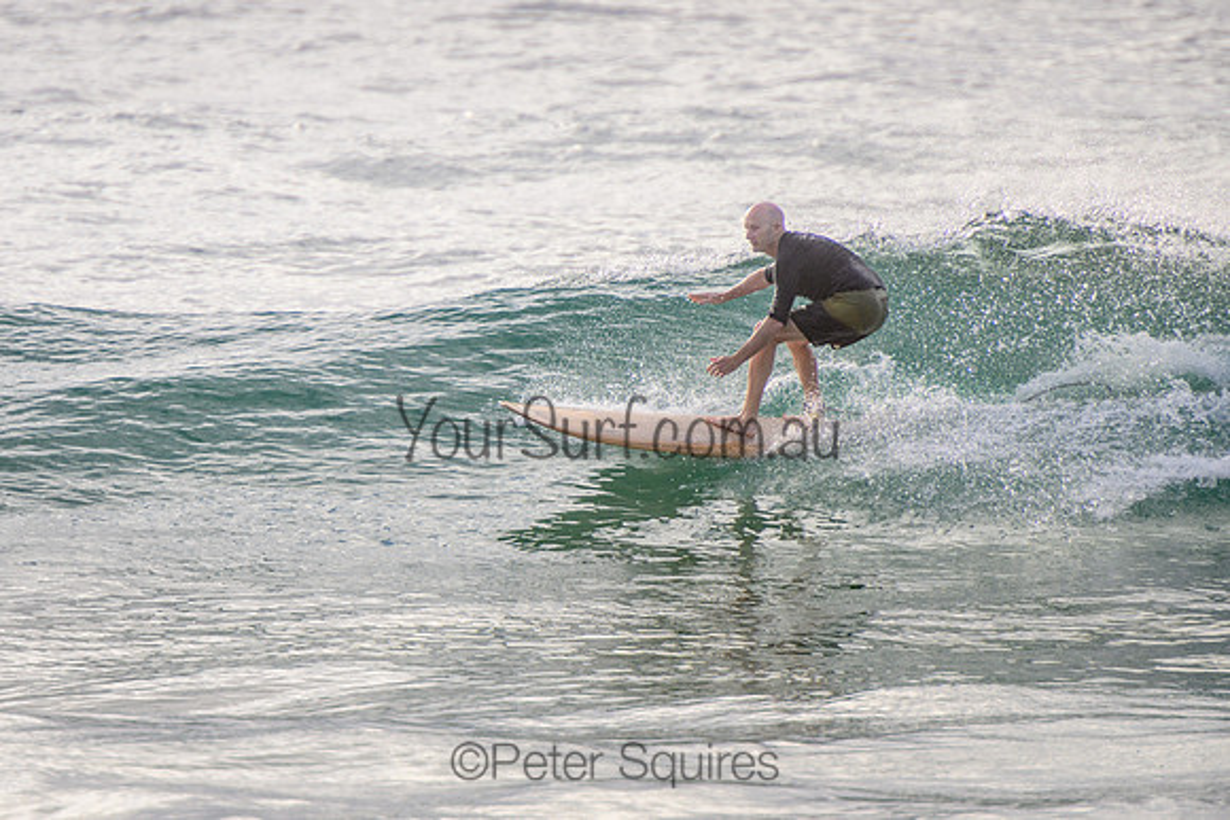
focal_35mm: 550
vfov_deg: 2.5
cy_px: 425
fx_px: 18801
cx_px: 402
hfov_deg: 3.7
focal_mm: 400
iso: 250
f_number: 5.6
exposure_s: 1/2000
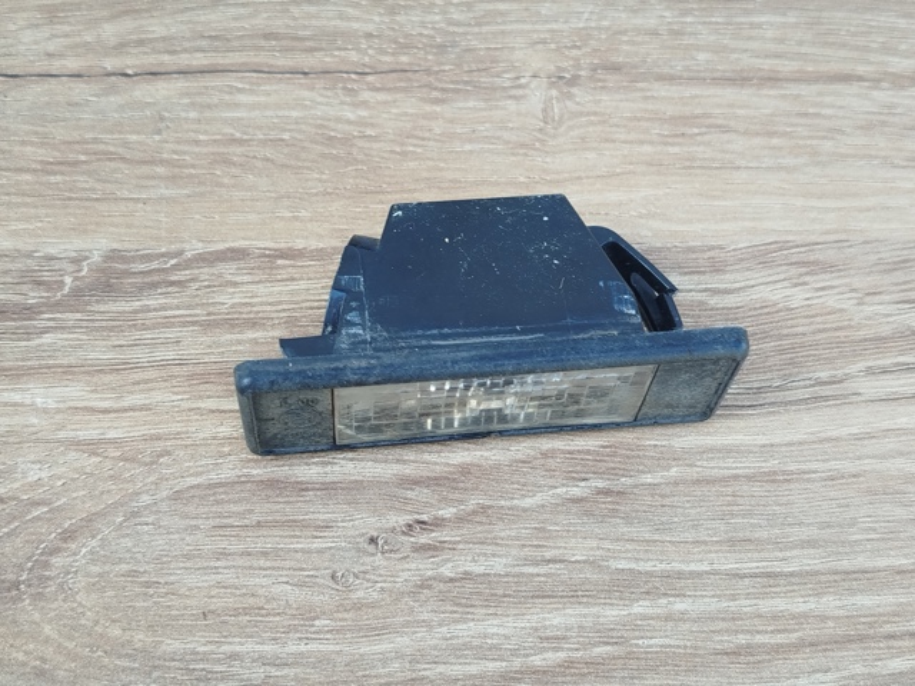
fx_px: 1269
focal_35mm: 48
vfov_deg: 30.3
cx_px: 458
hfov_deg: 39.7
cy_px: 343
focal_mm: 5.31
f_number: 1.7
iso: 80
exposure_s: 1/100
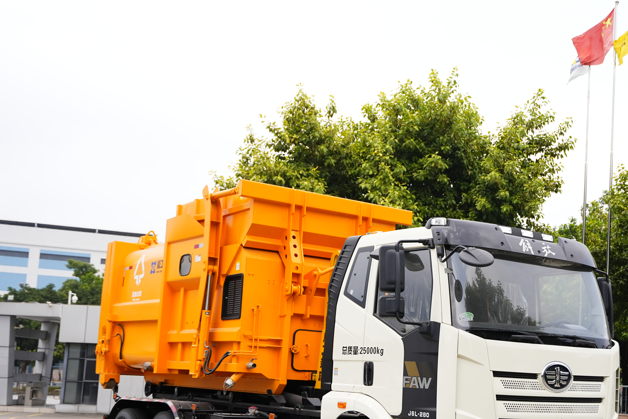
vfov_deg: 25.7
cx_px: 453
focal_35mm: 52
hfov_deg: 37.3
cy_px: 267
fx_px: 913
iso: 320
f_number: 2.8
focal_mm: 32.2
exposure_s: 1/3000
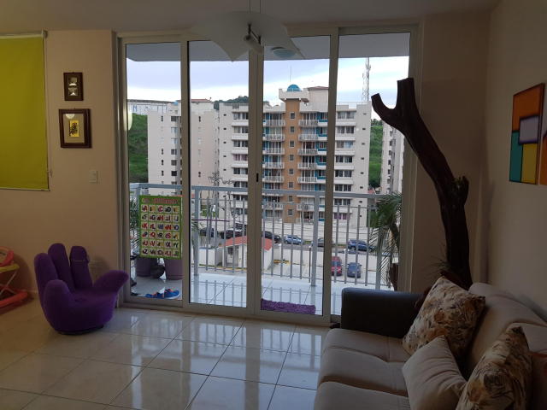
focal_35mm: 26
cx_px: 274
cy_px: 205
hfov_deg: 67.3
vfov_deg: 53.1
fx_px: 411
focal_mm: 4.2
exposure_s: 1/60
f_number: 1.7
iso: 100
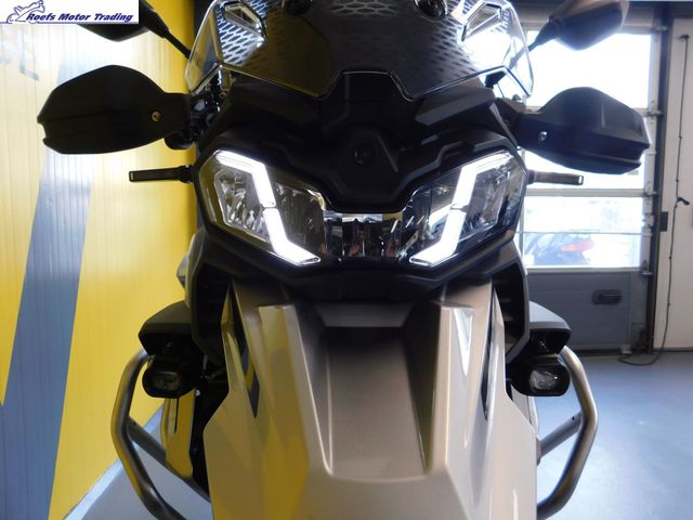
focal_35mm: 23
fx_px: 460
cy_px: 260
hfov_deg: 73.9
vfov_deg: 58.9
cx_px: 346
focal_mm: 4
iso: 125
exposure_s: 1/50
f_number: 3
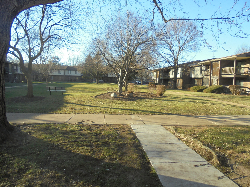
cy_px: 94
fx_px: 188
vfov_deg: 53.1
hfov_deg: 67.3
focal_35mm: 26
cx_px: 125
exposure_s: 1/250
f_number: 3.5
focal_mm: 4.6
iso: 100
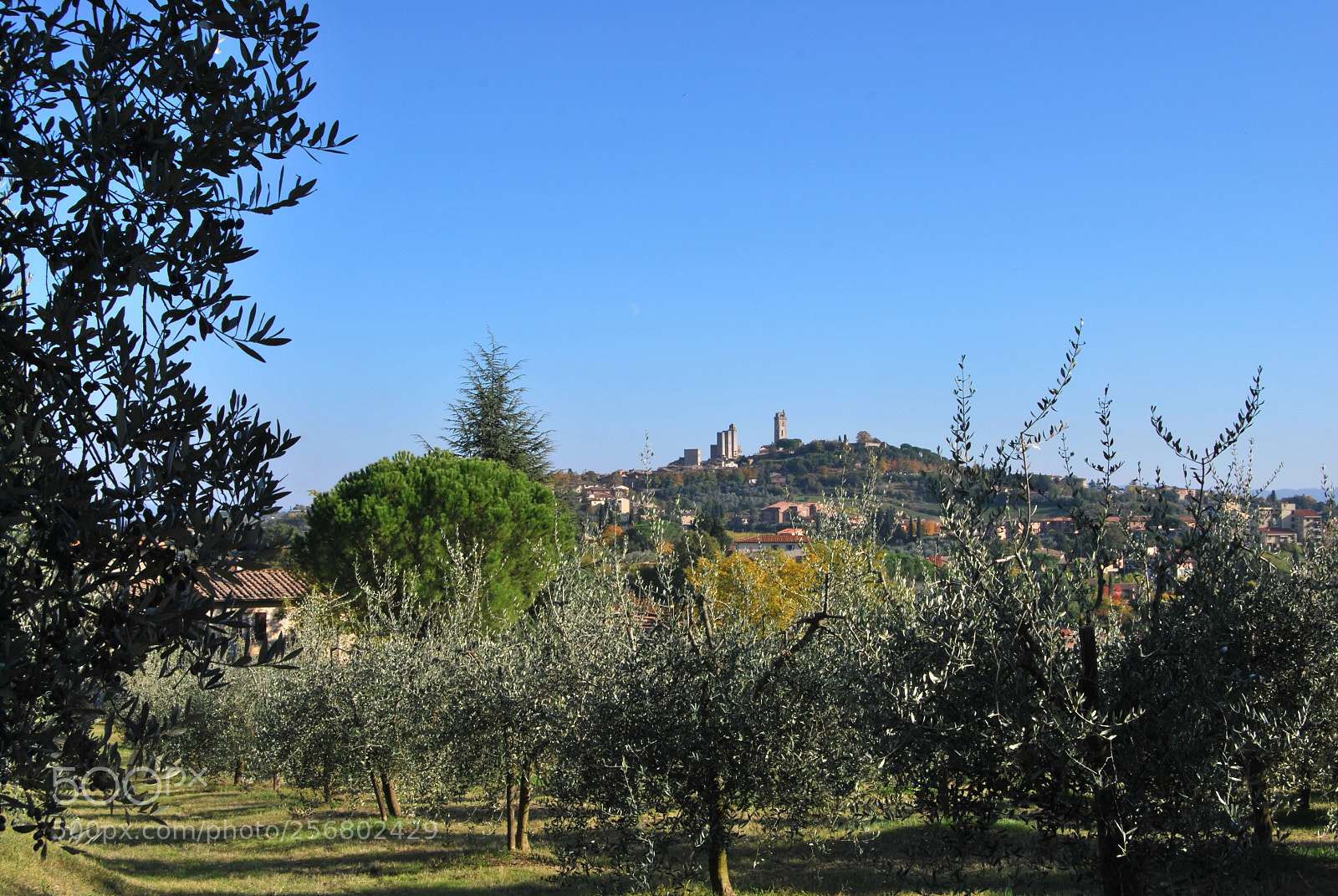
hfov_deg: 42.3
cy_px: 448
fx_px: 1730
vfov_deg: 29.0
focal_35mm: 46
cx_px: 669
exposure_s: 1/125
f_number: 14
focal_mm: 31
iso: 100
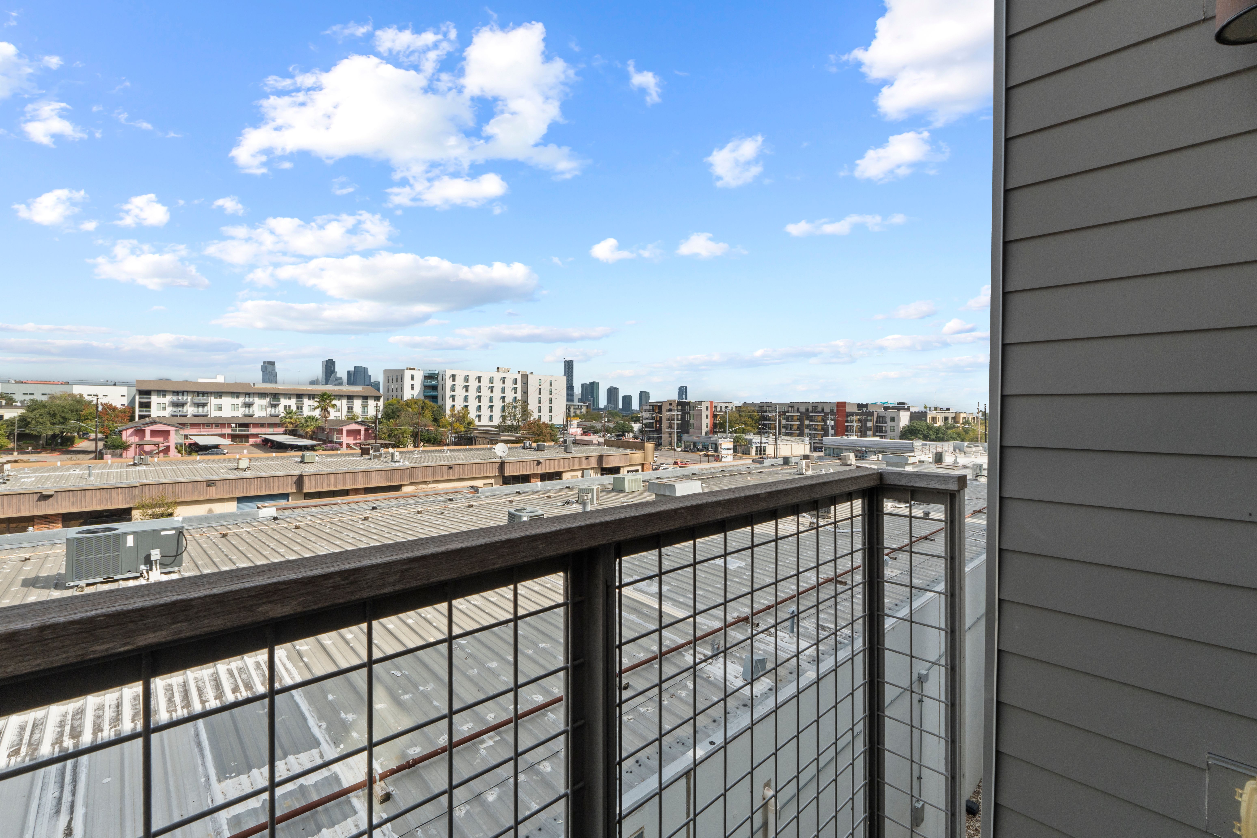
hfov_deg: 100.4
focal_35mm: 15
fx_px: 524
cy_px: 419
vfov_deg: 77.3
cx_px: 628
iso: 250
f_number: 11
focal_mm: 10
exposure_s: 1/50
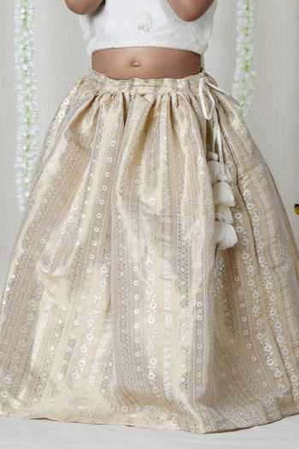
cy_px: 224
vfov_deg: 28.8
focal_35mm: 70
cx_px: 150
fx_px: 872
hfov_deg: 19.5
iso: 125
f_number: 8
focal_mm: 70
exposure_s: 1/160
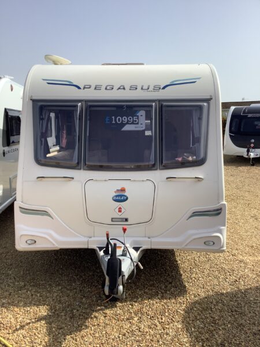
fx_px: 310
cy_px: 174
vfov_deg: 58.4
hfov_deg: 45.4
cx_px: 130
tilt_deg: -8.2
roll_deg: +1.1
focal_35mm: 31
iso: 25
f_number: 2.4
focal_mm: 3.3
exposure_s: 1/1431
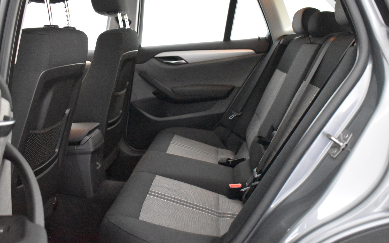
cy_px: 126
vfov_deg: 34.4
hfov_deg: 52.7
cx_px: 195
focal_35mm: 37
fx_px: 392
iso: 12800
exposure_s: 1/45
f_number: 3.8
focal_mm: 24
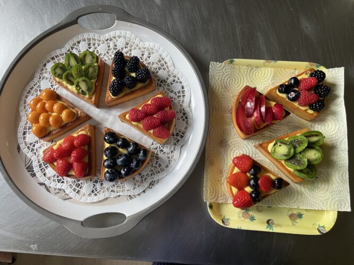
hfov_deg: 67.3
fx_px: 266
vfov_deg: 53.0
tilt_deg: -80.7
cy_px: 132
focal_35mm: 26
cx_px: 177
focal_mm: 4.25
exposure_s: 1/60
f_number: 1.8
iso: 125
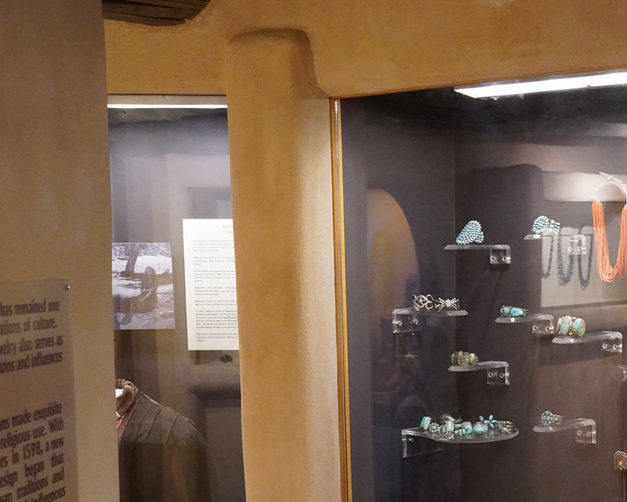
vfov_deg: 21.7
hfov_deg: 24.7
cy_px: 382
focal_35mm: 70
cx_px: 735
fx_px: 1299
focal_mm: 31
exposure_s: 1/100
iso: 8000
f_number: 5.6
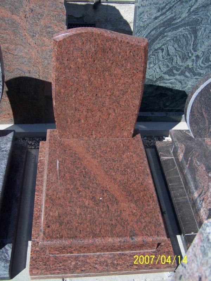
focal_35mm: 38
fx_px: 309
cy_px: 140
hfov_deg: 37.7
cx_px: 106
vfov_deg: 49.0
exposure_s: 1/1000
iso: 80
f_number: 2.8
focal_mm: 6.3
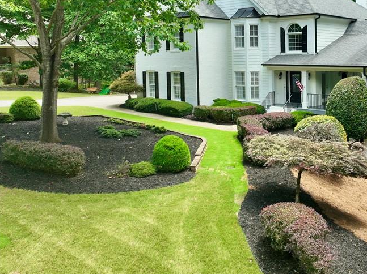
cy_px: 69
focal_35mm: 38
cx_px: 289
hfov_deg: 46.7
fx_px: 403
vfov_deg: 36.8
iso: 340
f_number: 2.8
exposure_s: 1/1000
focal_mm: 12.29
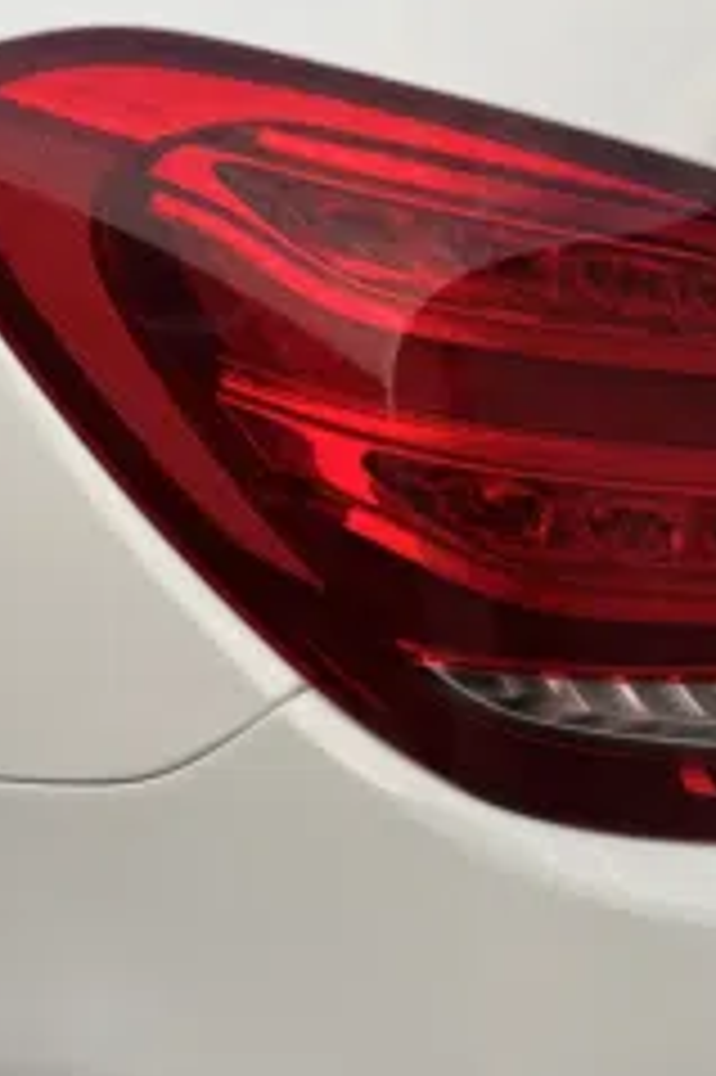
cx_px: 585
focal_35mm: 134
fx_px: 4003
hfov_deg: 10.2
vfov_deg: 15.3
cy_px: 441
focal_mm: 9
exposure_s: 1/121
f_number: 2.8
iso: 100
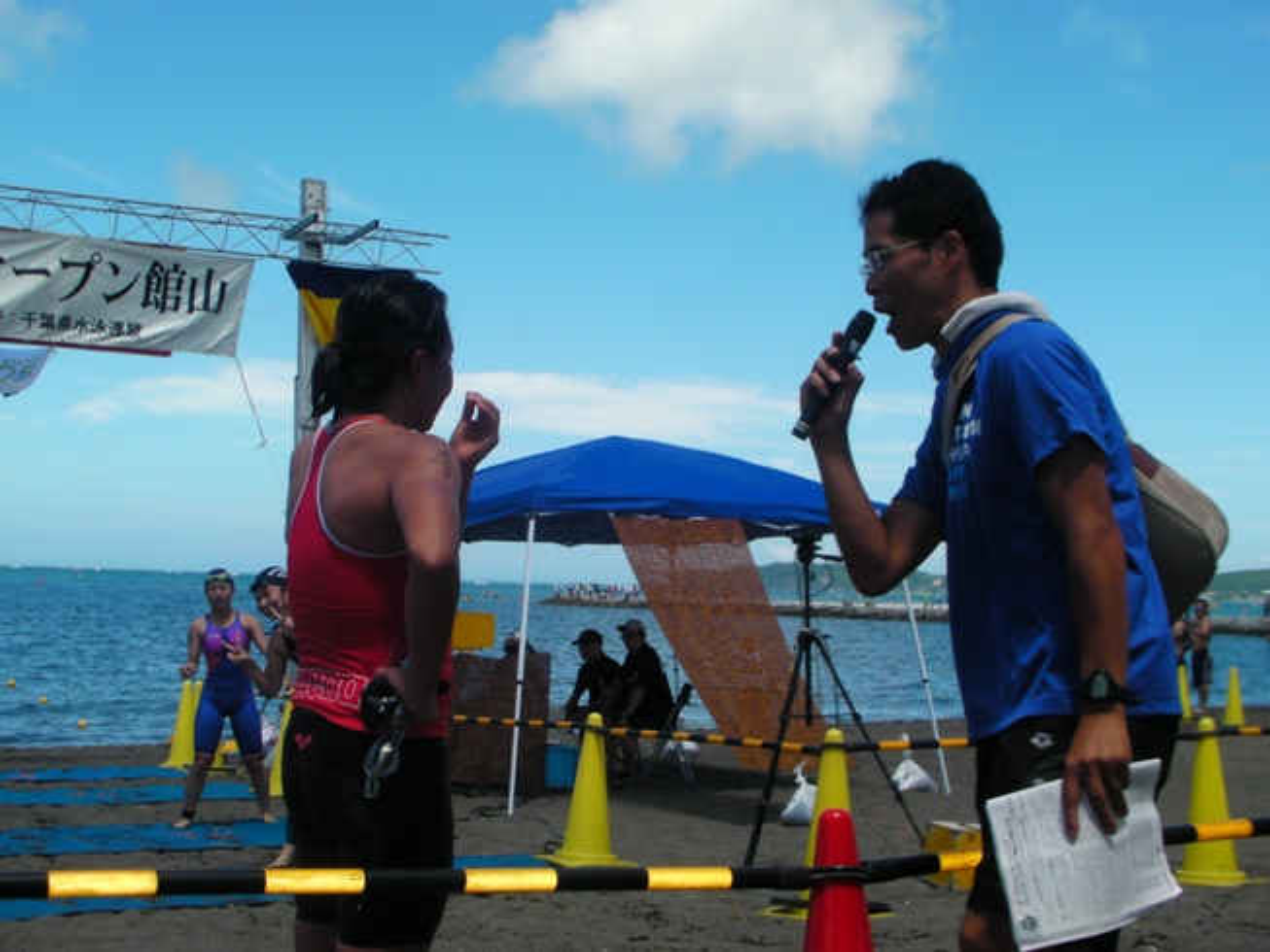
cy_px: 476
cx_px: 635
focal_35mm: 50
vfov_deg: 29.1
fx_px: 1835
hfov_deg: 38.2
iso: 50
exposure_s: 1/345
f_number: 4.5
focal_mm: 8.4
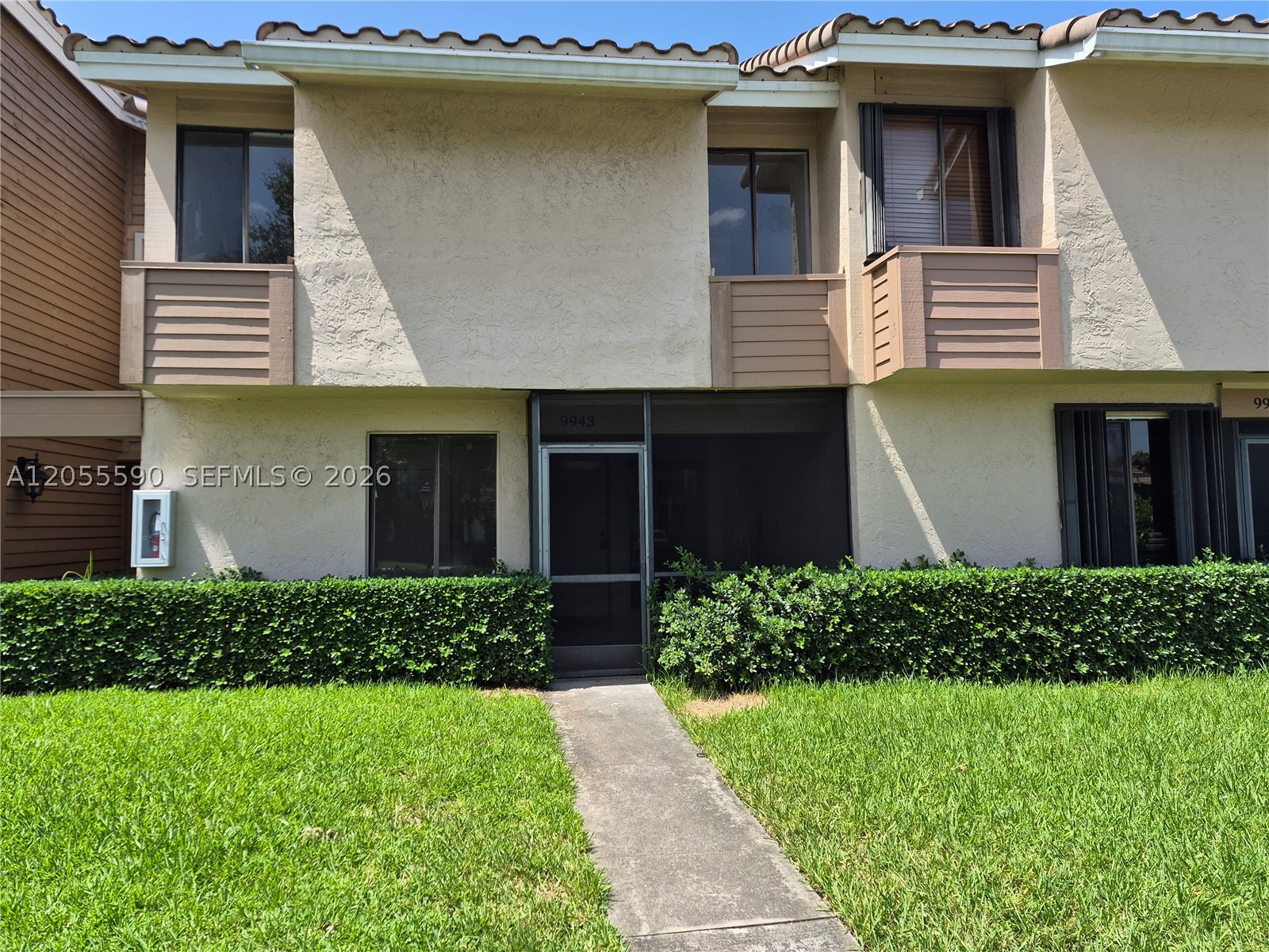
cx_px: 634
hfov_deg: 73.9
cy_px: 476
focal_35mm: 23
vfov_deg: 58.9
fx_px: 843
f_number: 1.8
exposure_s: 1/3312
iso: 80
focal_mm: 5.4
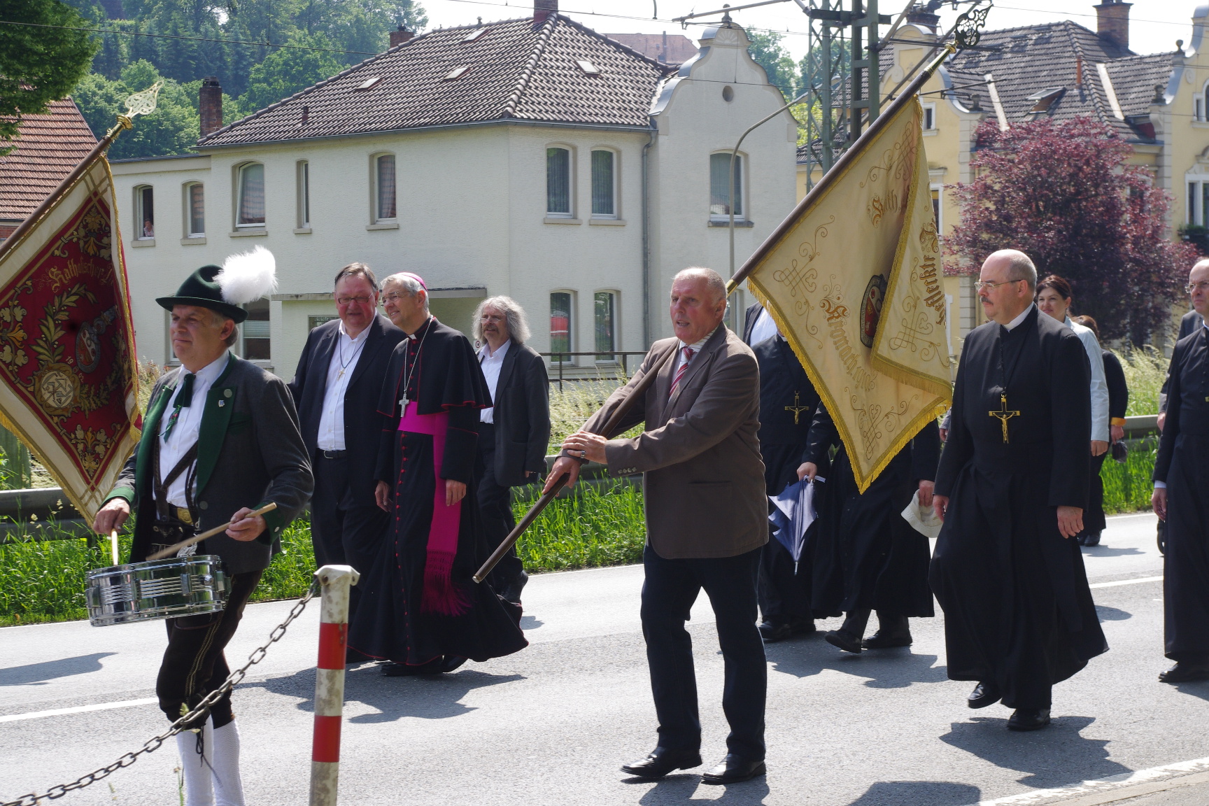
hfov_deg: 24.8
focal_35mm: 82
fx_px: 2754
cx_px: 604
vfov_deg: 16.7
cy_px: 403
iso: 400
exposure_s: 1/200
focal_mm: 55
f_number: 11
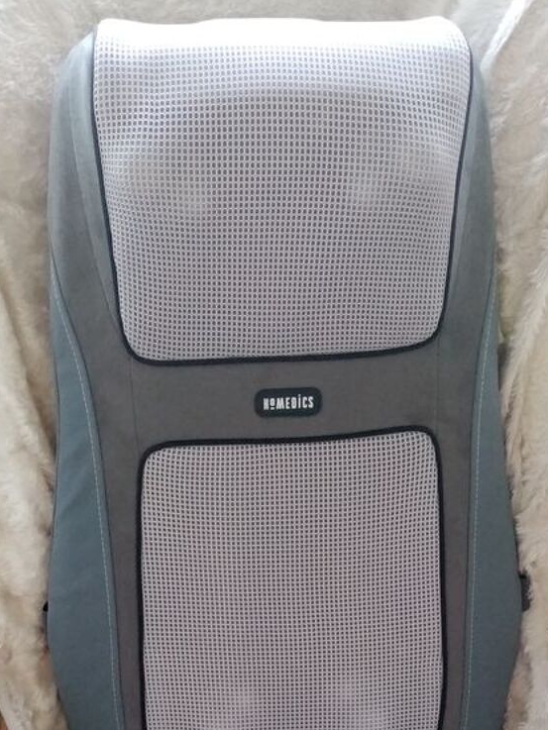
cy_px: 642
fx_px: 992
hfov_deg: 30.9
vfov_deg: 38.0
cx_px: 279
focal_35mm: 47
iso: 430
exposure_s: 1/25
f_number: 1.8
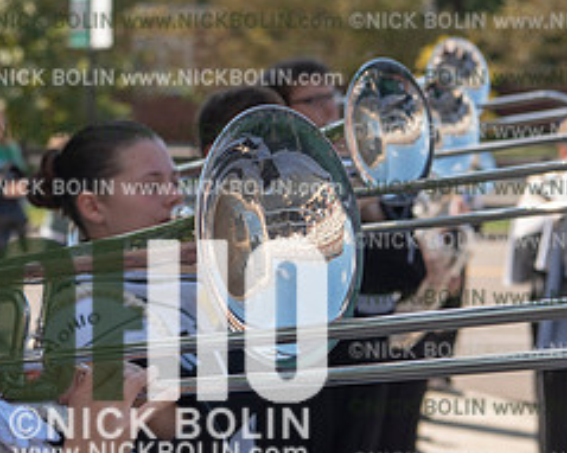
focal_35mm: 132
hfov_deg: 14.5
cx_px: 159
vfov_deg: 11.6
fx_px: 2214
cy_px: 352
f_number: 5
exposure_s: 1/1250
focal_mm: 58
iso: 400
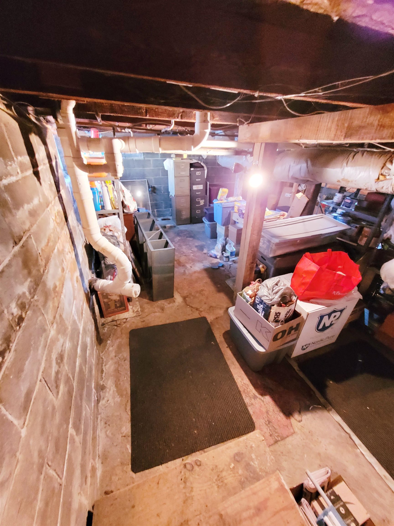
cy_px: 263
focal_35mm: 13
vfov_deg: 106.2
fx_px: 197
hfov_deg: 89.9
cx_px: 197
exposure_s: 1/24
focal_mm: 1.74
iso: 800
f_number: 2.2
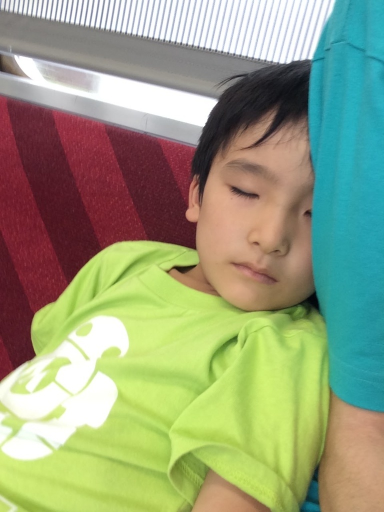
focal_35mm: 31
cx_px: 192
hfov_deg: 45.4
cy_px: 256
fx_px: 459
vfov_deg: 58.4
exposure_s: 1/30
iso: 64
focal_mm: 2.15
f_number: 2.4
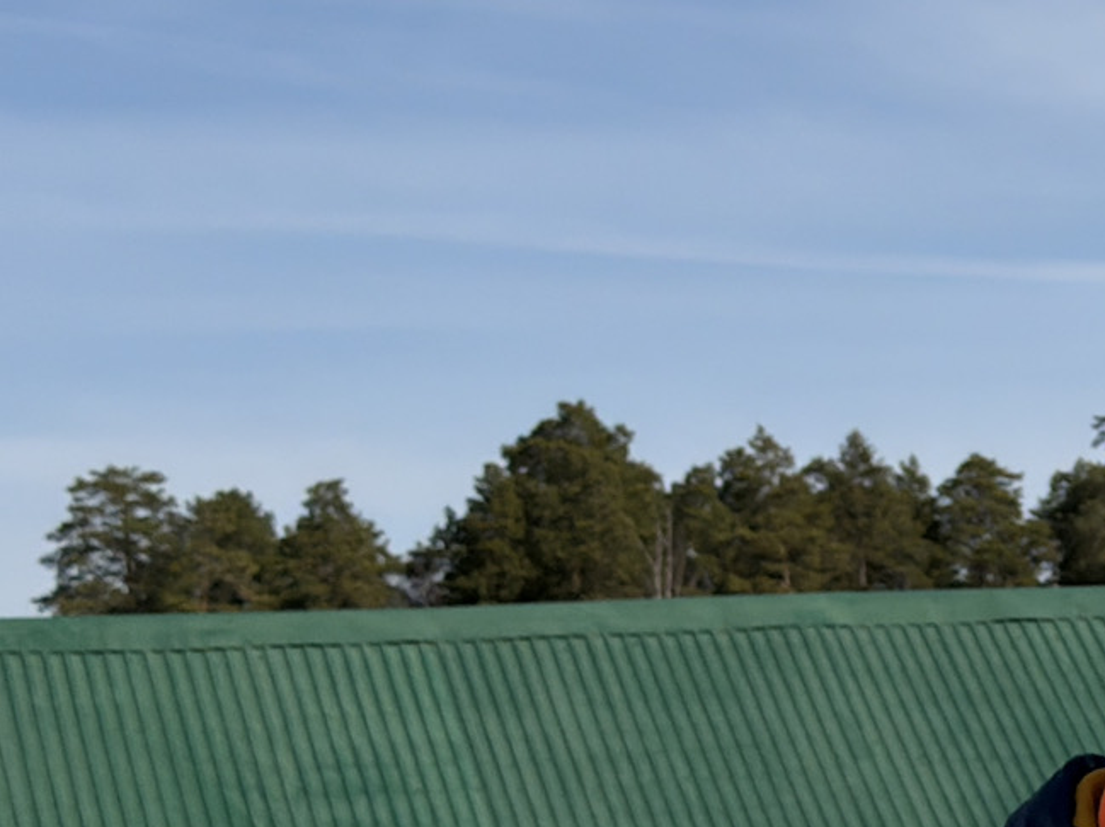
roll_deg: +3.1
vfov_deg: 10.0
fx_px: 4722
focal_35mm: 148
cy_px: 541
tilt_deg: +3.8
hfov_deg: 12.8
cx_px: 1498
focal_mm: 6.76
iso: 80
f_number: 1.78
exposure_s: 1/9901
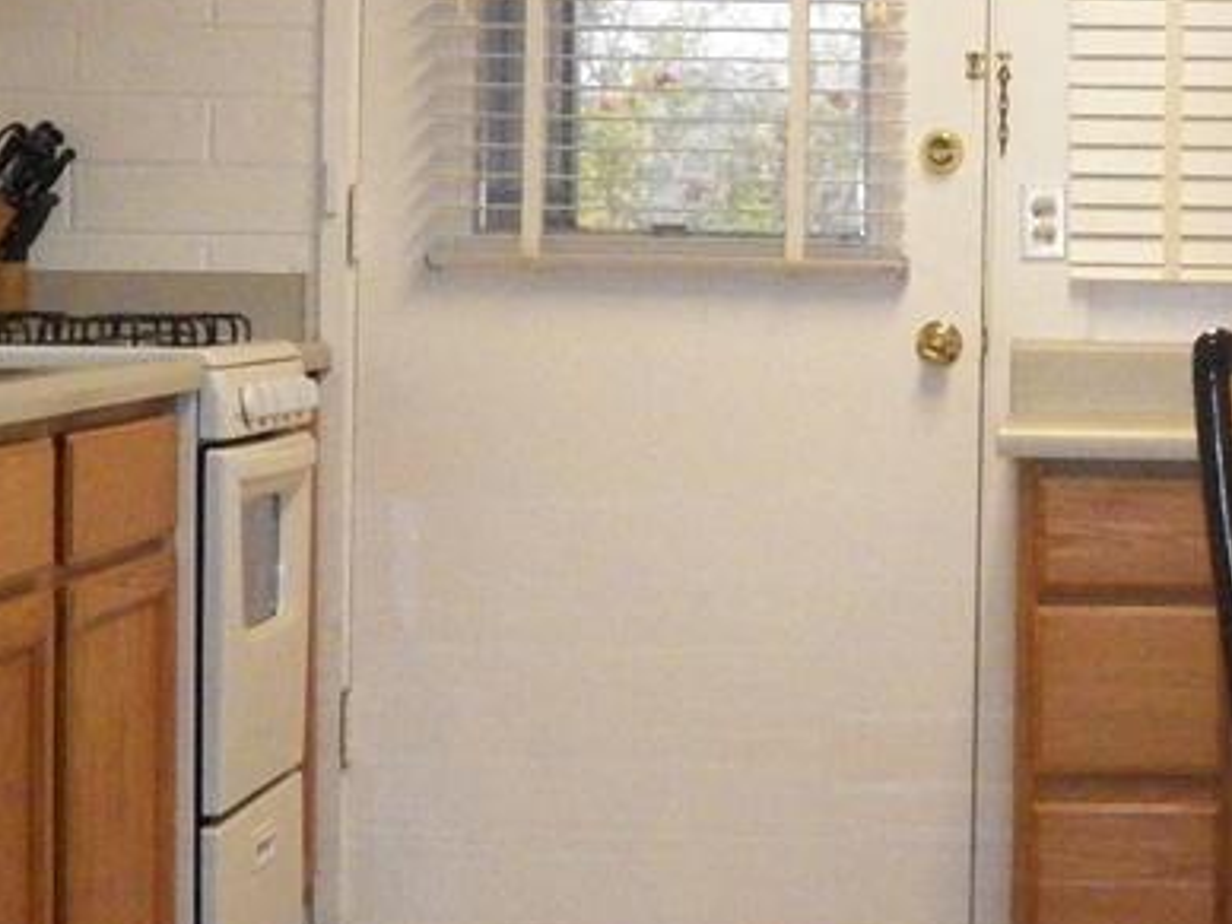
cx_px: 1305
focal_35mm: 103
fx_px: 3666
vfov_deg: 14.3
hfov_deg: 18.5
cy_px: 232
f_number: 3.2
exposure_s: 1/320
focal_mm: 7.1
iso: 1600
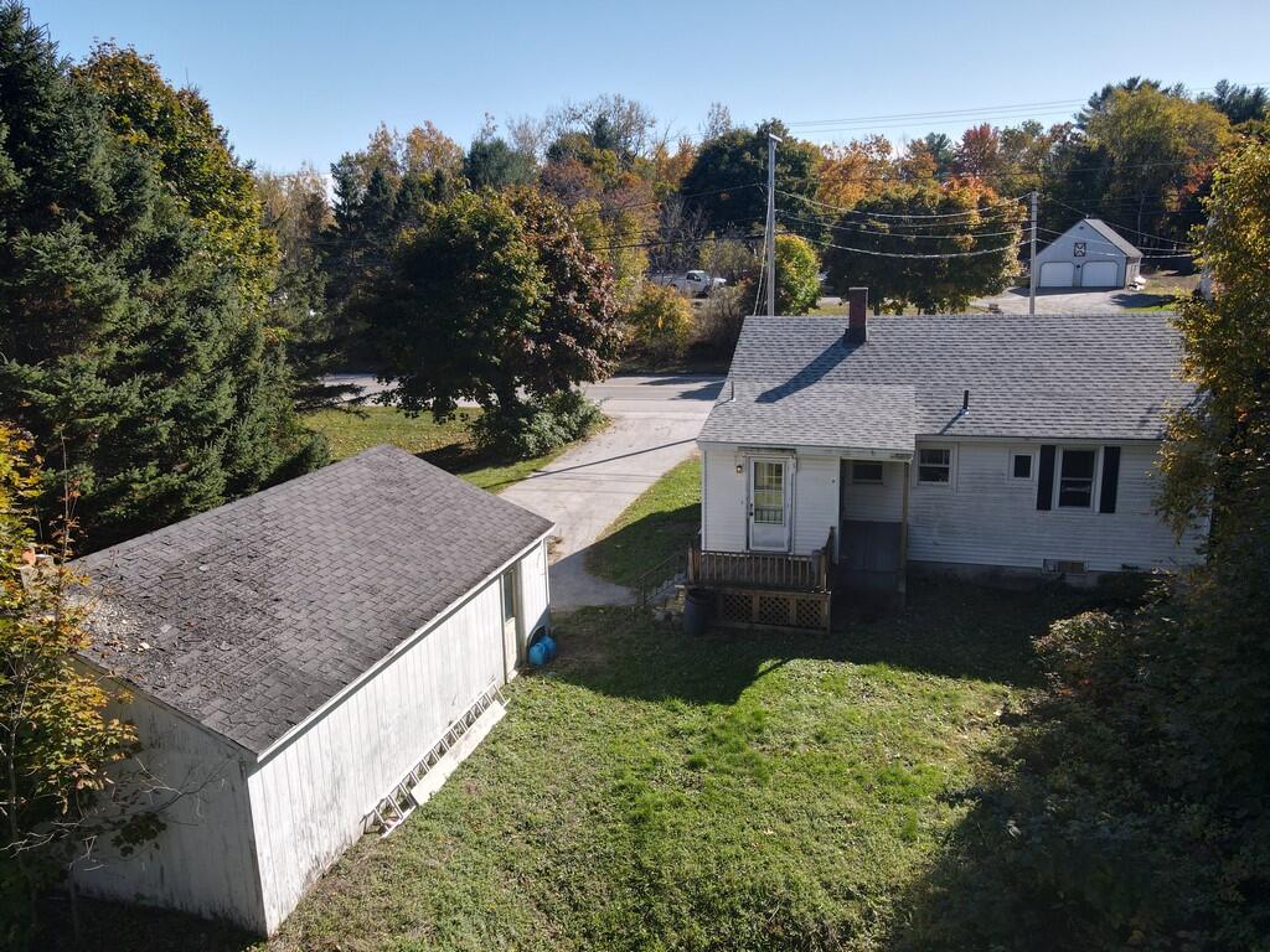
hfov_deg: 71.6
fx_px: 881
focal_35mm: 24
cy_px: 476
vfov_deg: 56.8
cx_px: 635
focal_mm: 4.5
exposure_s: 1/400
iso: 100
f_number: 2.8
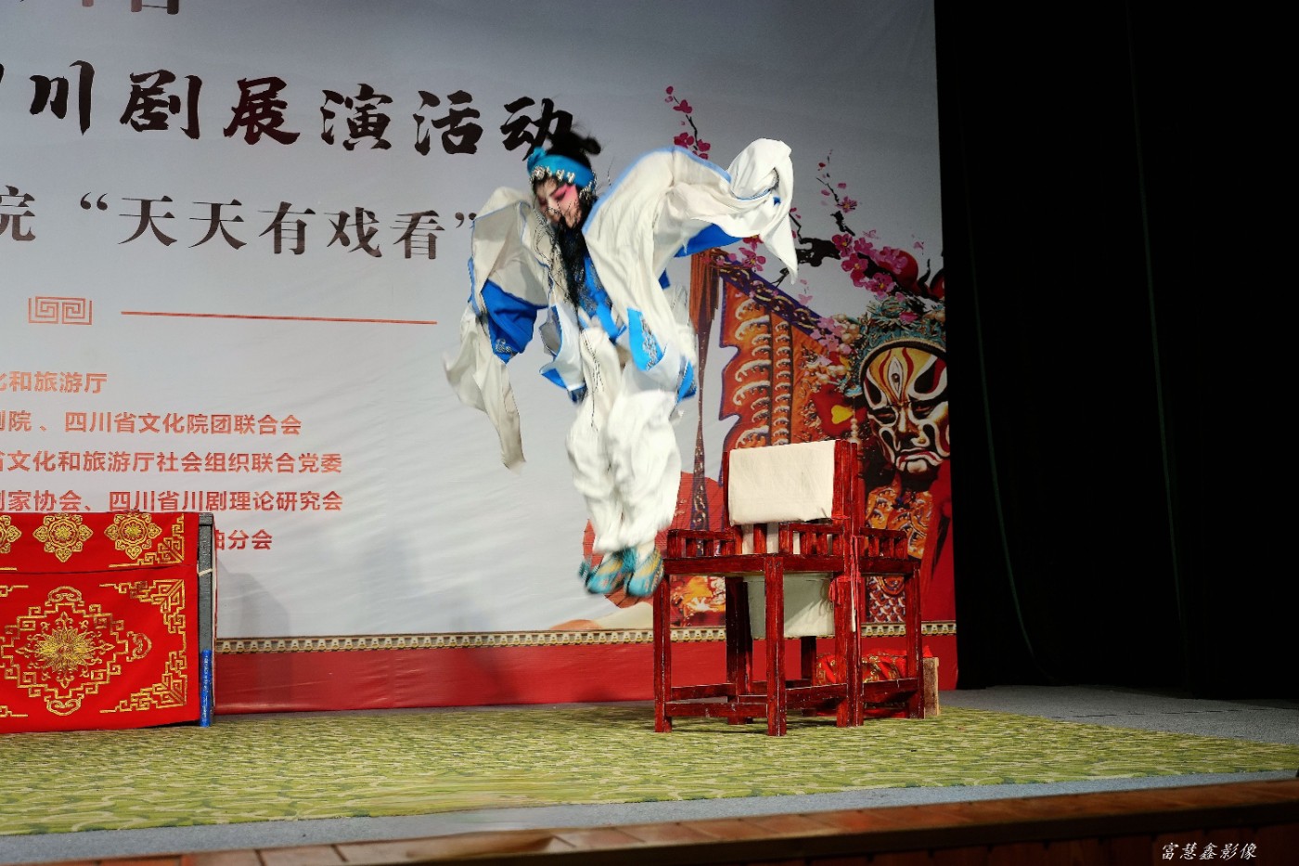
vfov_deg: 35.0
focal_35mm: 38
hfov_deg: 50.7
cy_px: 433
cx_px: 650
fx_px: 1371
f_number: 4
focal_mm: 38
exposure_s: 1/160
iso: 800
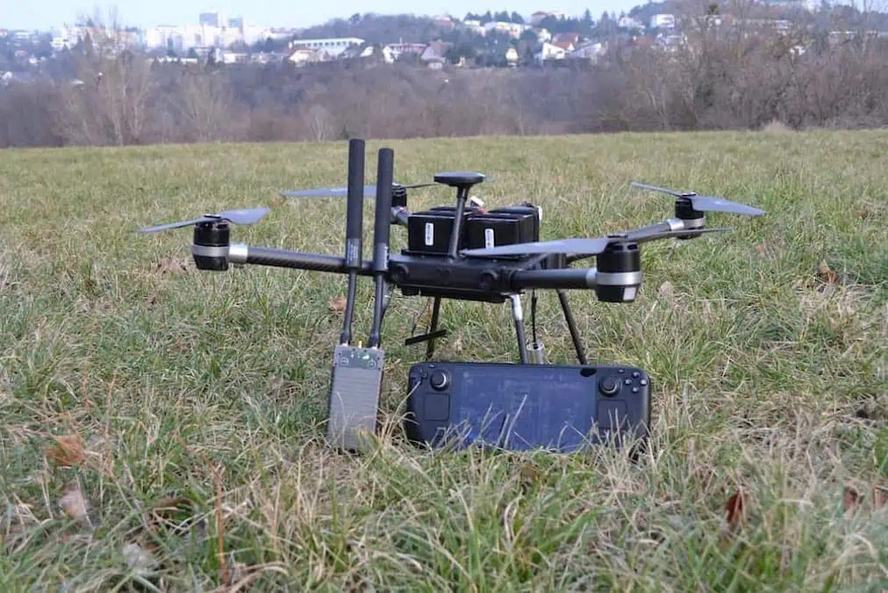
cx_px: 444
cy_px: 296
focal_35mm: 33
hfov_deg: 57.2
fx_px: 814
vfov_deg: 40.0
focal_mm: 22
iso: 250
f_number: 5.6
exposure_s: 1/125
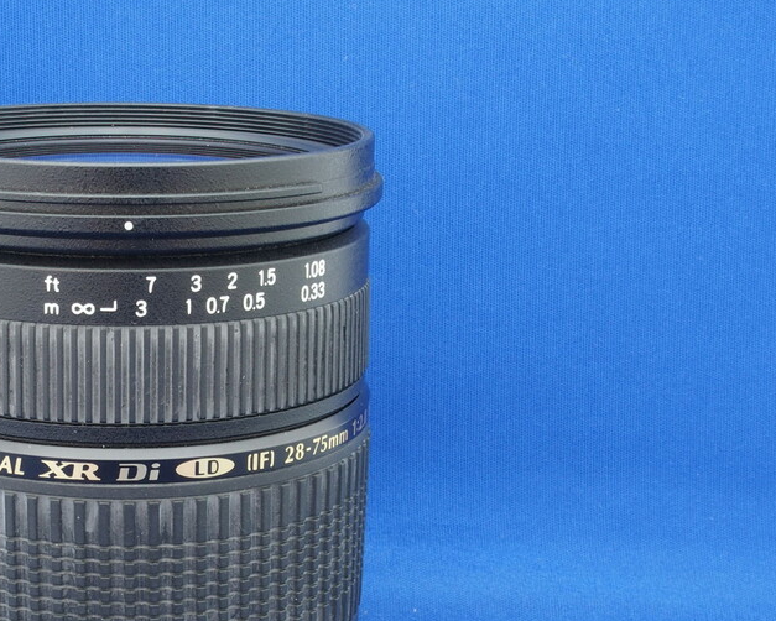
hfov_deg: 26.3
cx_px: 151
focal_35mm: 71
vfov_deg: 21.3
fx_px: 1631
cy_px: 508
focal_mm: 8.1
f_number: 8
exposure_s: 2.5
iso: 100
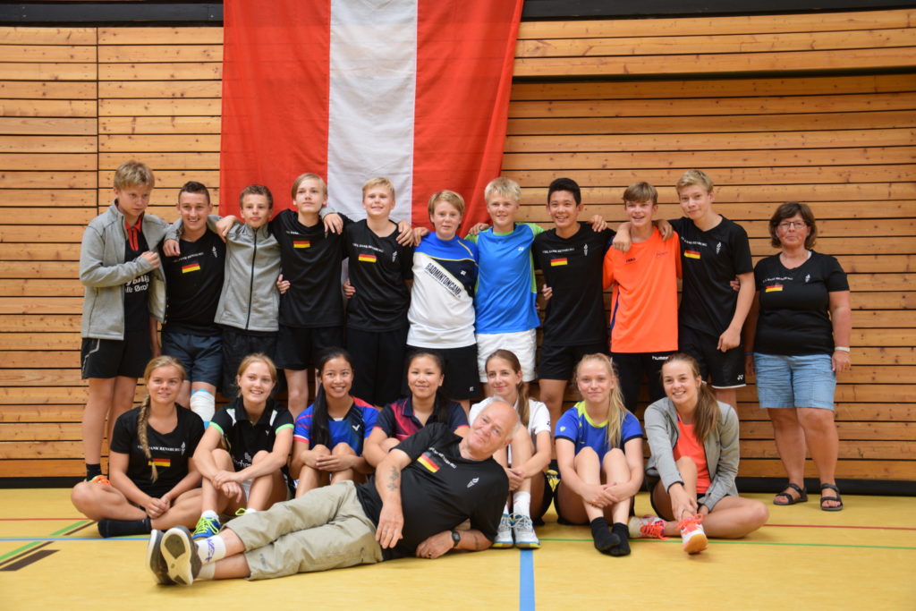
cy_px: 306
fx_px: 1145
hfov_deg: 43.6
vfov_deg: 29.9
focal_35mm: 45
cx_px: 458
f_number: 4.5
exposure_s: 1/80
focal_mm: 30
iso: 400
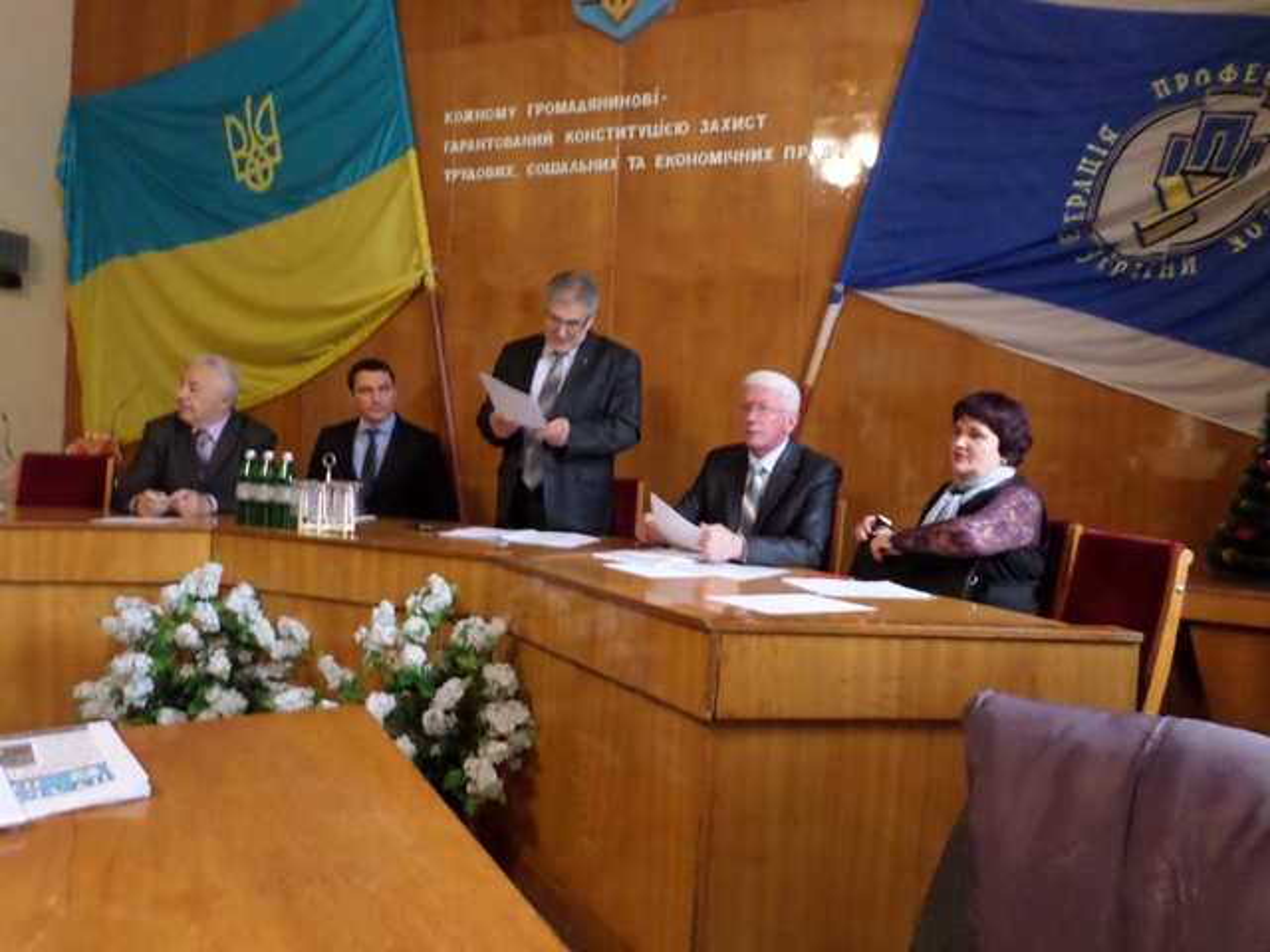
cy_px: 476
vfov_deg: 54.9
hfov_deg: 69.4
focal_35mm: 25
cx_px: 635
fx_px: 917
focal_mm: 4.5
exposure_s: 1/10
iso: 400
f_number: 2.5
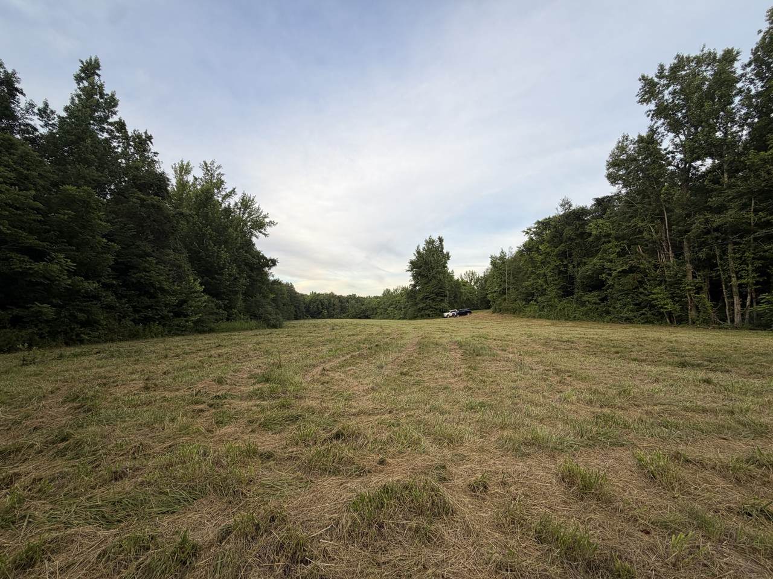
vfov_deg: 85.7
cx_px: 386
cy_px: 290
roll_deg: -0.8
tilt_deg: +4.8
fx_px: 313
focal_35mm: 14
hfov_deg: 102.1
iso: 40
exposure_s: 1/231
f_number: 2.2
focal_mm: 2.22
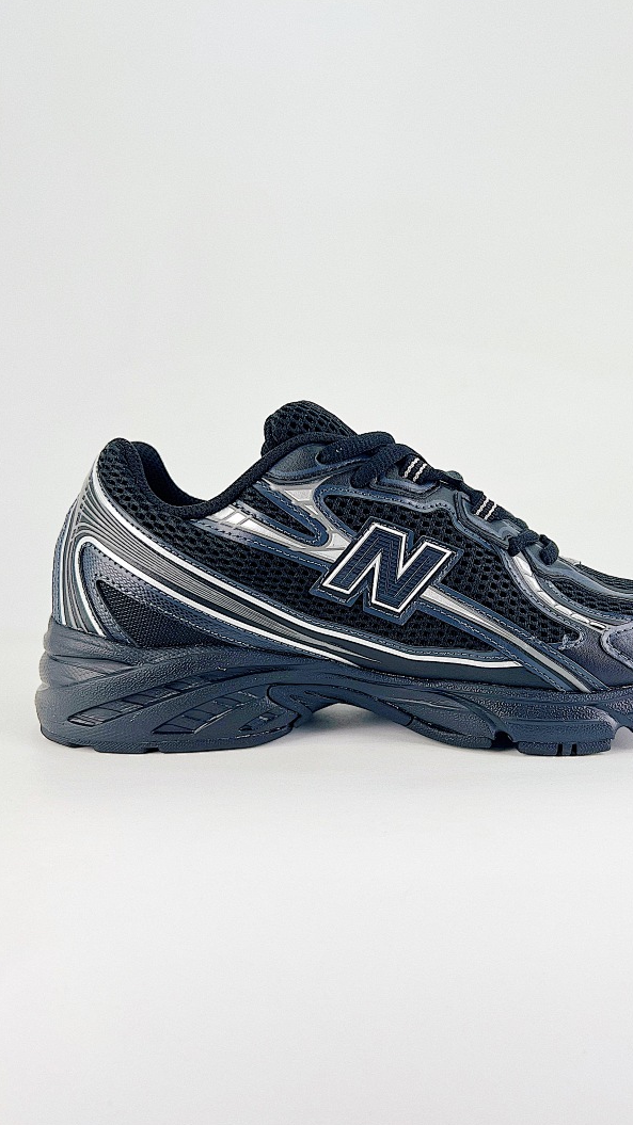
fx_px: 866
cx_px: 377
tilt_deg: -8.3
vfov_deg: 66.1
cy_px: 570
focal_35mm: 29
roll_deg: +0.8
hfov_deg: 40.0
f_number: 1.5
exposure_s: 1/873
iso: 50
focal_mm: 5.7
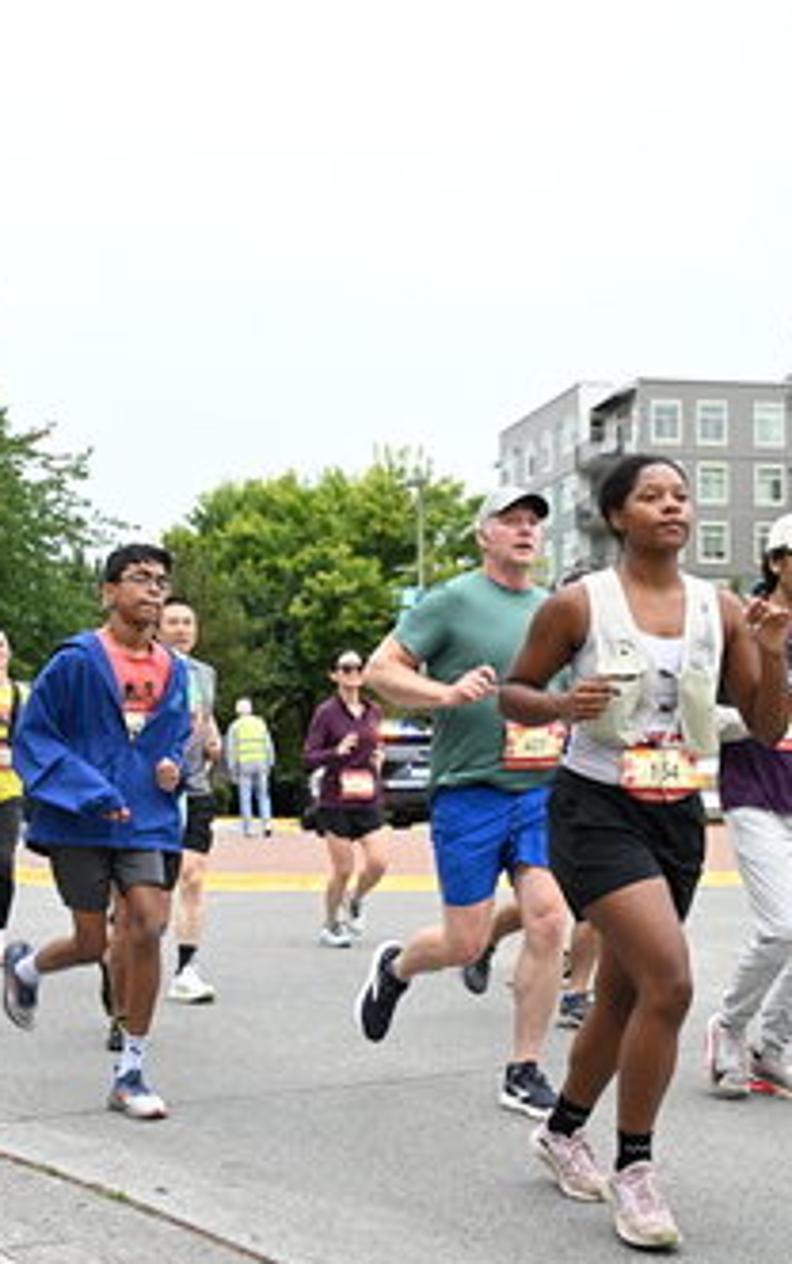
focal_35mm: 54
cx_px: 280
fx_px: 1862
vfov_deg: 37.4
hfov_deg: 23.9
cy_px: 746
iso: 1600
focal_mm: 32
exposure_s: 1/800
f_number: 4
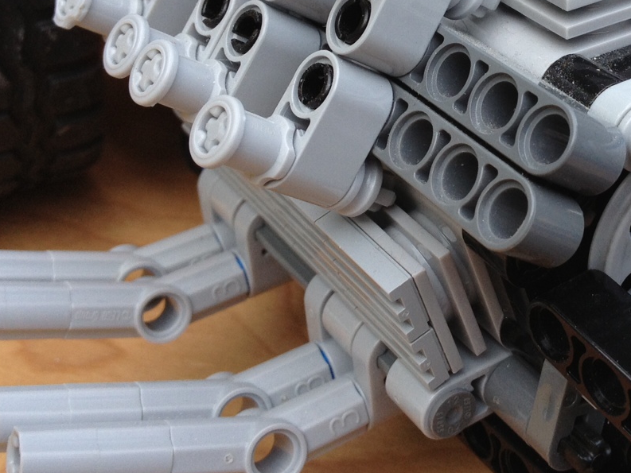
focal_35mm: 72
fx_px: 1313
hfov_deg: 26.4
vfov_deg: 20.2
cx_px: 520
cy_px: 101
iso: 64
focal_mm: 4.28
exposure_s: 1/120
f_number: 2.4
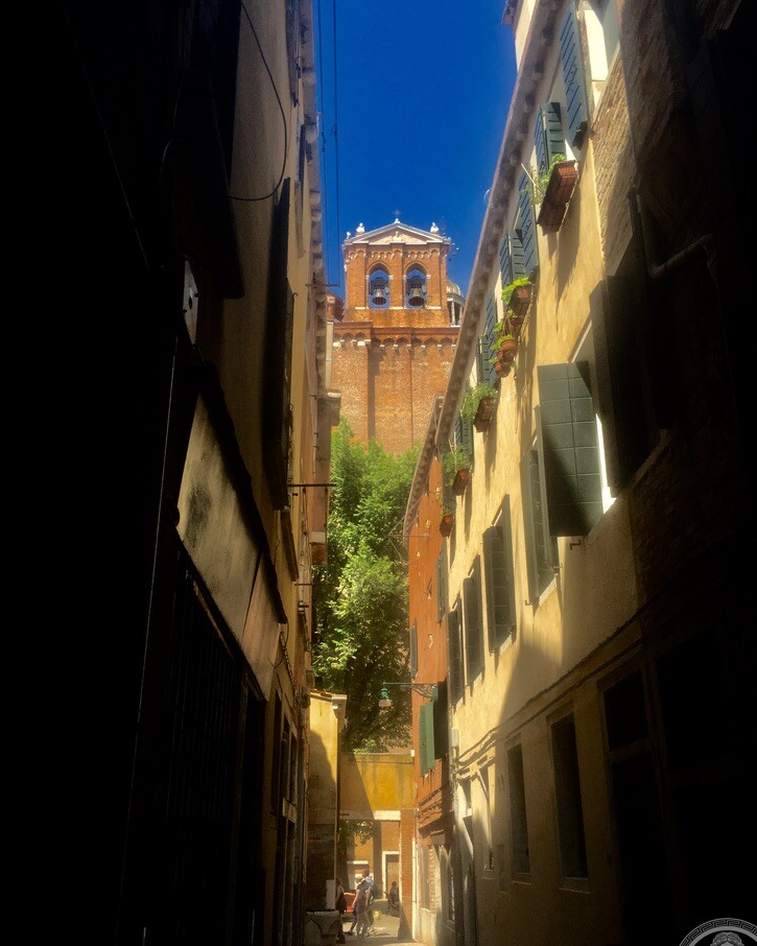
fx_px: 896
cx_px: 386
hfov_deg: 45.8
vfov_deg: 55.6
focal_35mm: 32
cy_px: 499
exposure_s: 1/842
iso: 32
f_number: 2.2
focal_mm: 4.15
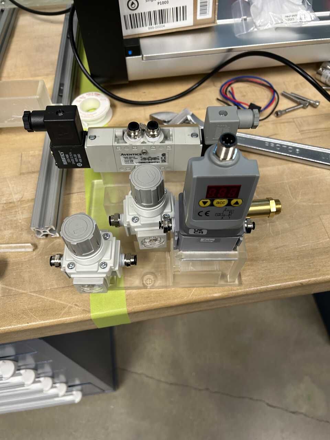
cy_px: 220
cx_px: 165
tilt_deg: -59.1
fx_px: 330
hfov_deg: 53.1
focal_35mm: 26
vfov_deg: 67.3
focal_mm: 5.7
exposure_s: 1/121
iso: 125
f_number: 1.5
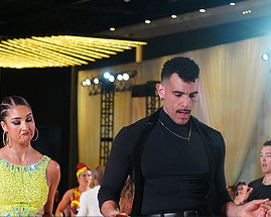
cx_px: 82
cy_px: 250
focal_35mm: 150
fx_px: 1203
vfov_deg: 10.2
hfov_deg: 12.8
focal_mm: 74
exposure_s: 1/400
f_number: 4
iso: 2500
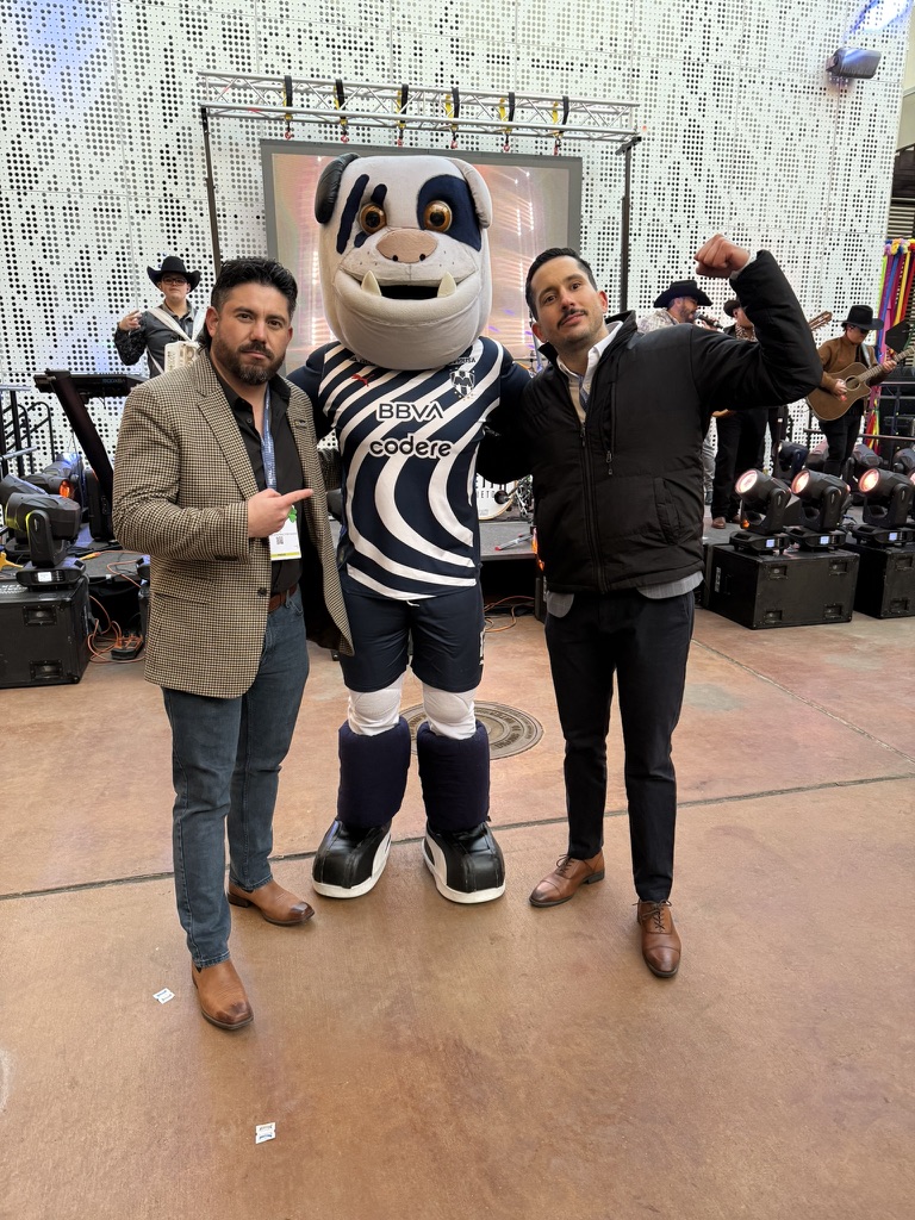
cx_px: 458
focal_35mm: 24
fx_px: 846
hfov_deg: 56.8
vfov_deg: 71.6
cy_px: 610
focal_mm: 6.76
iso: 250
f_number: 1.78
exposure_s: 1/60
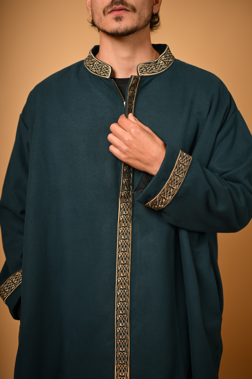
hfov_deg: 27.0
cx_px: 126
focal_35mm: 50
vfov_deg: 39.6
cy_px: 190
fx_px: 525
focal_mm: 50
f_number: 2.2
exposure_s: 1/1000
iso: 160
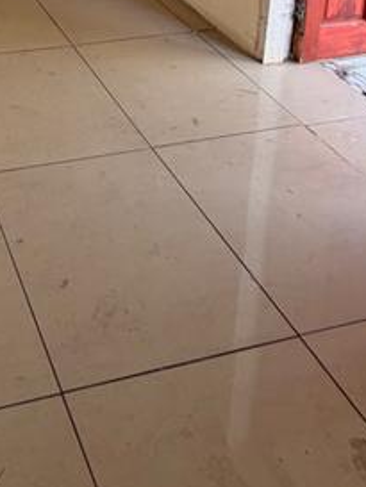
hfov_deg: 30.0
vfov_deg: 30.9
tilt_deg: -7.9
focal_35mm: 41
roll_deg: -0.9
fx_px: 578
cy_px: -200
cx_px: -73
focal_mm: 2.22
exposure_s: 1/121
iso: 125
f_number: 2.2
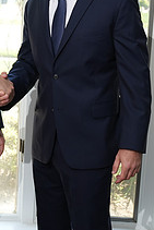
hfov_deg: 15.3
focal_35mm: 88
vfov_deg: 23.0
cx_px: 9
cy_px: 83
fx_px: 564
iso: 320
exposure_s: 1/200
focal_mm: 32
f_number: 4
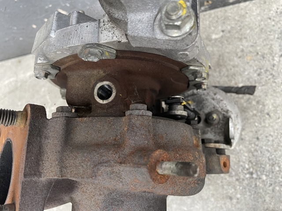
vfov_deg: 53.0
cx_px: 141
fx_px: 212
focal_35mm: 26
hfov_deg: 67.3
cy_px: 106
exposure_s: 1/60
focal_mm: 4.2
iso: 125
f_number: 1.6
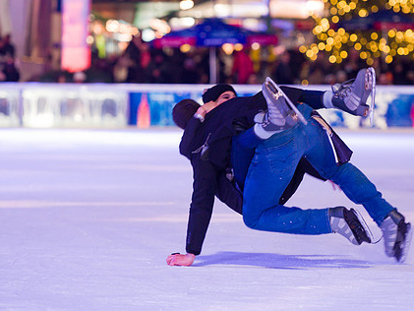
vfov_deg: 7.2
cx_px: 251
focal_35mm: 205
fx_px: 2452
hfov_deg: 9.6
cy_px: 128
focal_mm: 155
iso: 2000
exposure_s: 1/200
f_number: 3.2
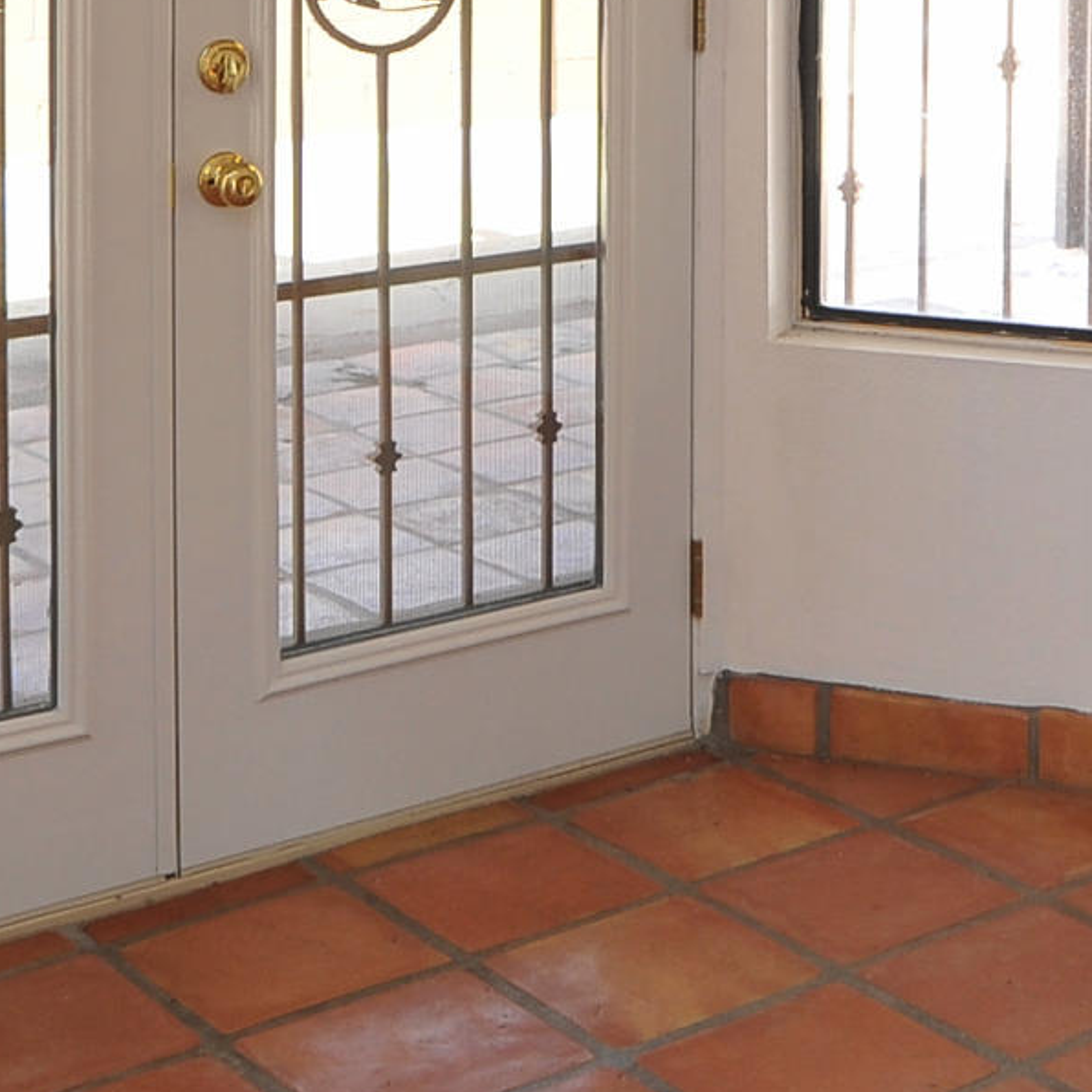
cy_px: -280
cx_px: 1116
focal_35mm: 77
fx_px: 2748
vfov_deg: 20.7
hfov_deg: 21.6
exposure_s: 1/30
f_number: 7.1
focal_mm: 18
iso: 640
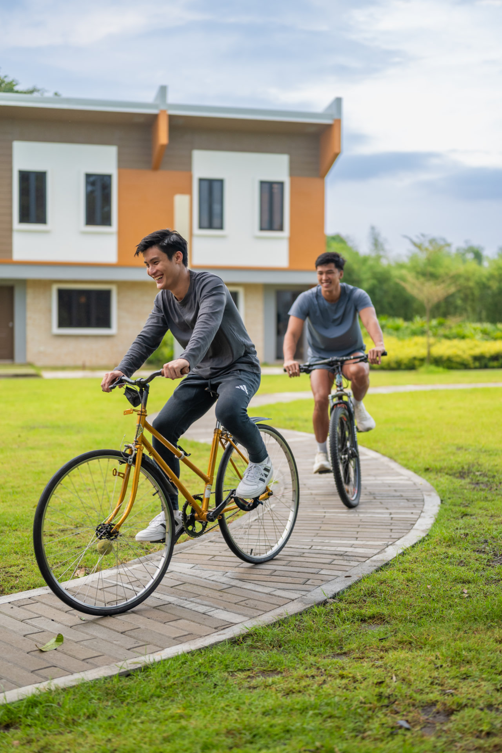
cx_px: 251
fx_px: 1046
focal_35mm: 50
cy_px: 376
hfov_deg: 27.0
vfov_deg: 39.6
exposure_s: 1/500
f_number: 1.8
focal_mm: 50
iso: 250
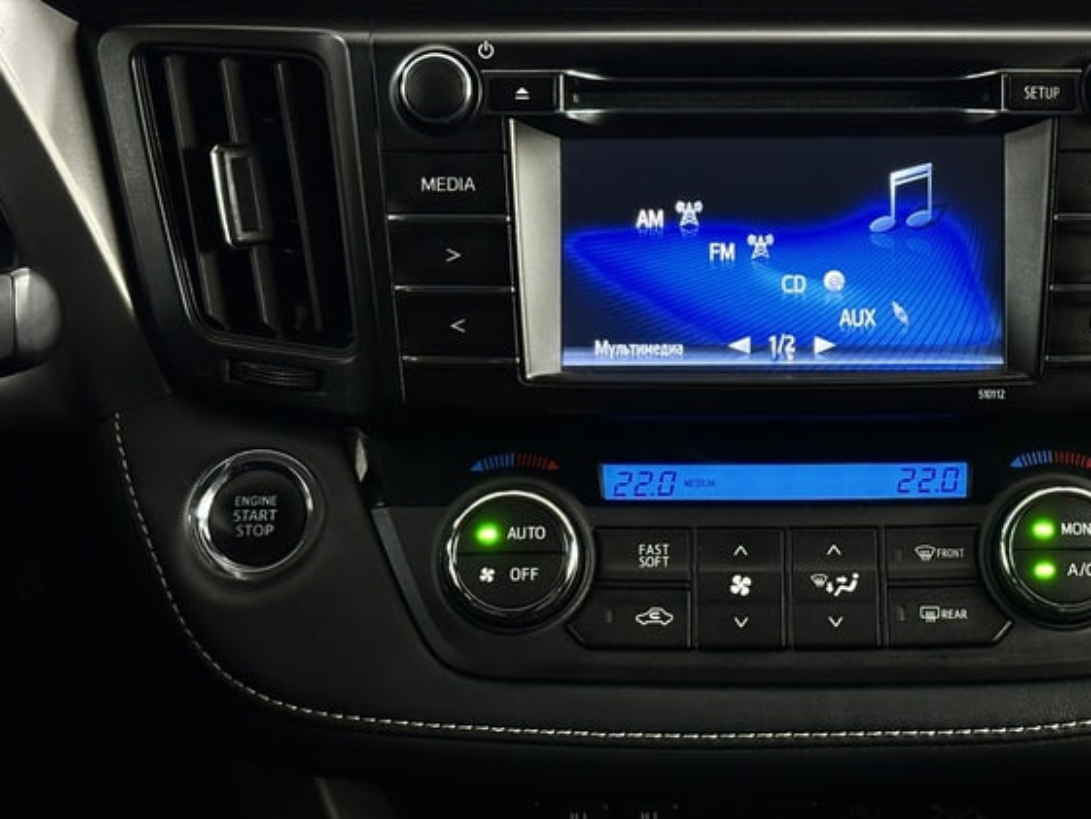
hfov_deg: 25.1
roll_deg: -1.2
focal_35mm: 77
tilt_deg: -27.0
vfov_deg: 19.1
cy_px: 378
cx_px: 770
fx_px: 2427
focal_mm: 6.86
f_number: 1.78
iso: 160
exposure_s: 1/50
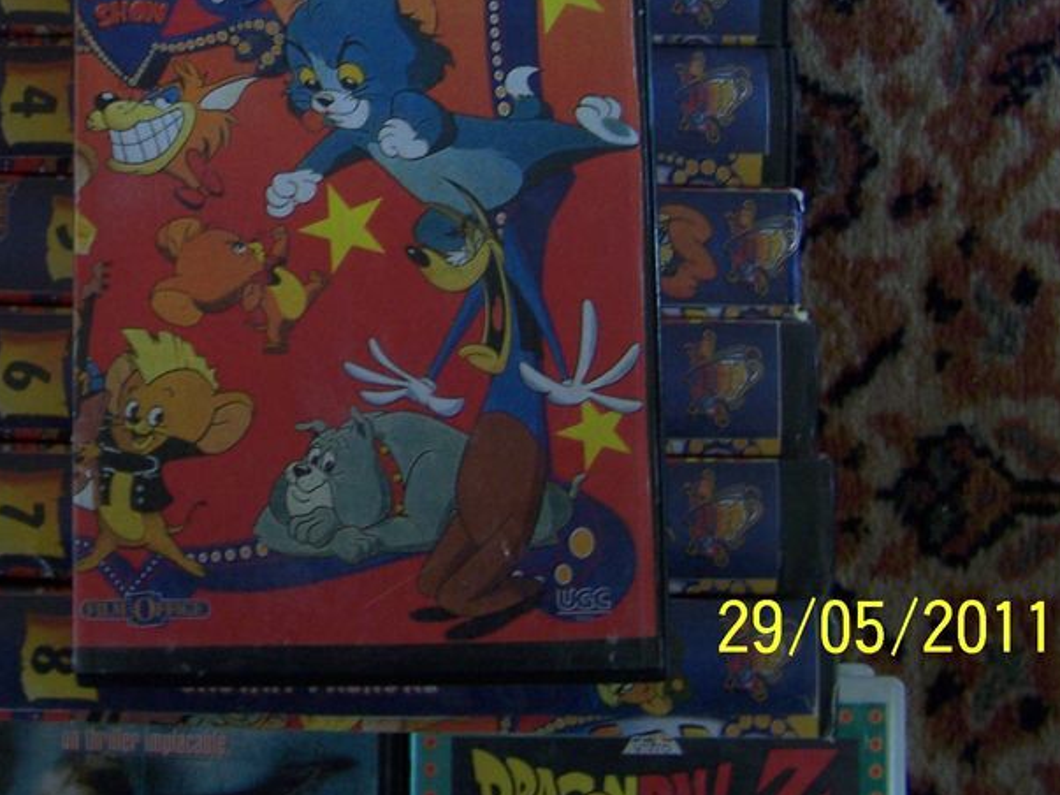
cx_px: 274
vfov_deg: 22.9
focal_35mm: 63
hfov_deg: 30.3
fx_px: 1929
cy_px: 142
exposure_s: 1/8
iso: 140
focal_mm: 6.3
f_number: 2.8
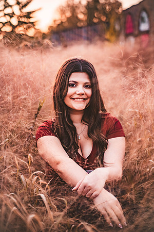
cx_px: 77
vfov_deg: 27.0
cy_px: 116
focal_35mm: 75
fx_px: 481
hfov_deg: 18.2
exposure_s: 1/100
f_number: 2.8
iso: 1000
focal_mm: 75
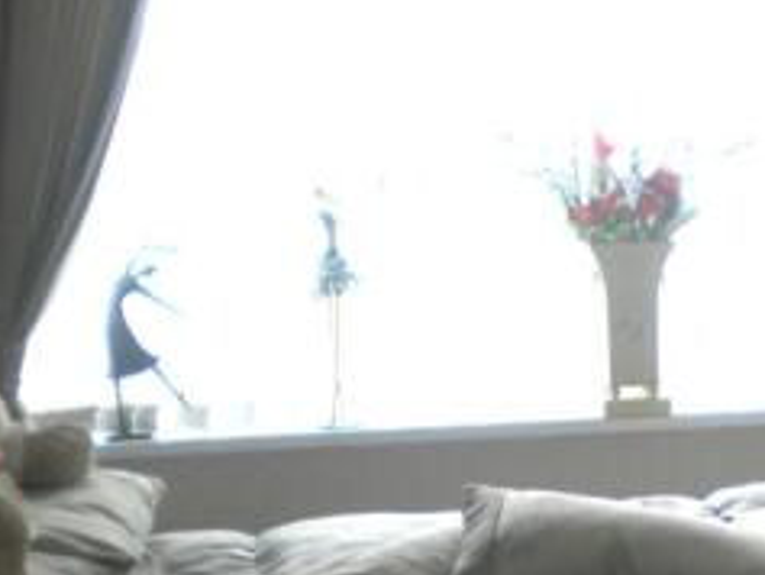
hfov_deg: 21.9
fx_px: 1902
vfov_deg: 17.0
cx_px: 757
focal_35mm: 86
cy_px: 486
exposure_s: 1/61.4
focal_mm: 6.3
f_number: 3.1
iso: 157
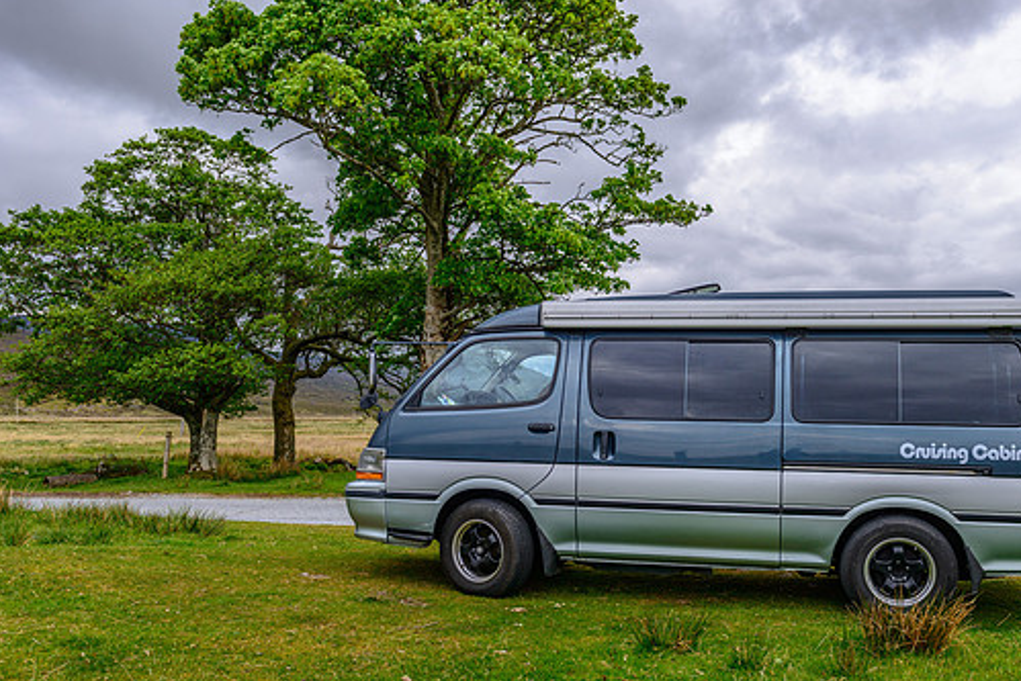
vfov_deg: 38.7
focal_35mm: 34
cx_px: 588
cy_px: 410
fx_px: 964
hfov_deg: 55.5
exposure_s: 1/125
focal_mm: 28
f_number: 5
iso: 100
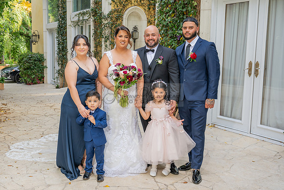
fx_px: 334
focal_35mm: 42
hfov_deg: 45.9
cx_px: 122
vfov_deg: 31.7
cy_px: 96
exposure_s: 1/200
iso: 200
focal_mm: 37
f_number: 4.5
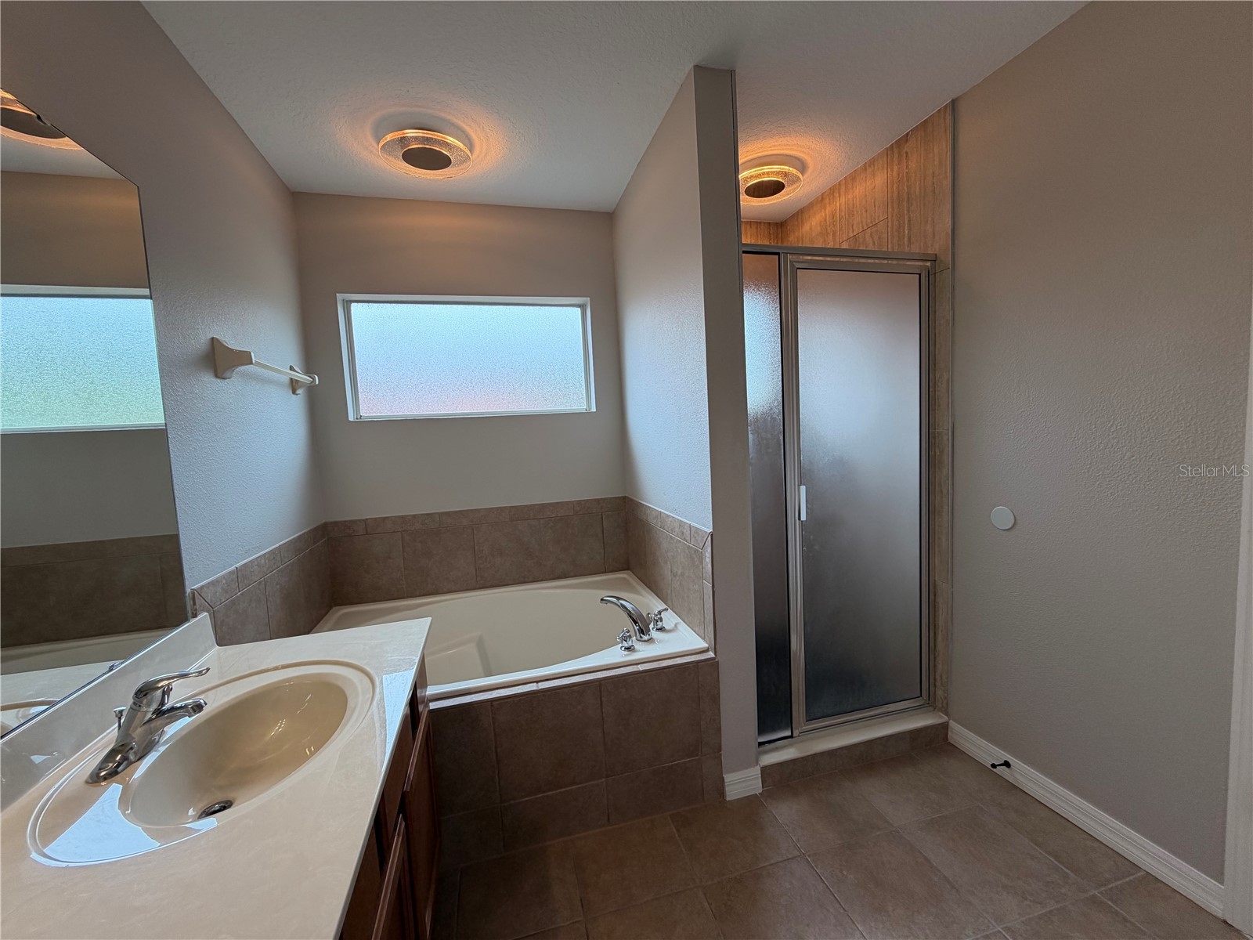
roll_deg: +3.2
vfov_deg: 85.7
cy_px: 470
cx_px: 626
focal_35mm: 14
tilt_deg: -4.7
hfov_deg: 102.1
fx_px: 507
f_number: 2.2
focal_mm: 2.22
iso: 80
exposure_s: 1/120
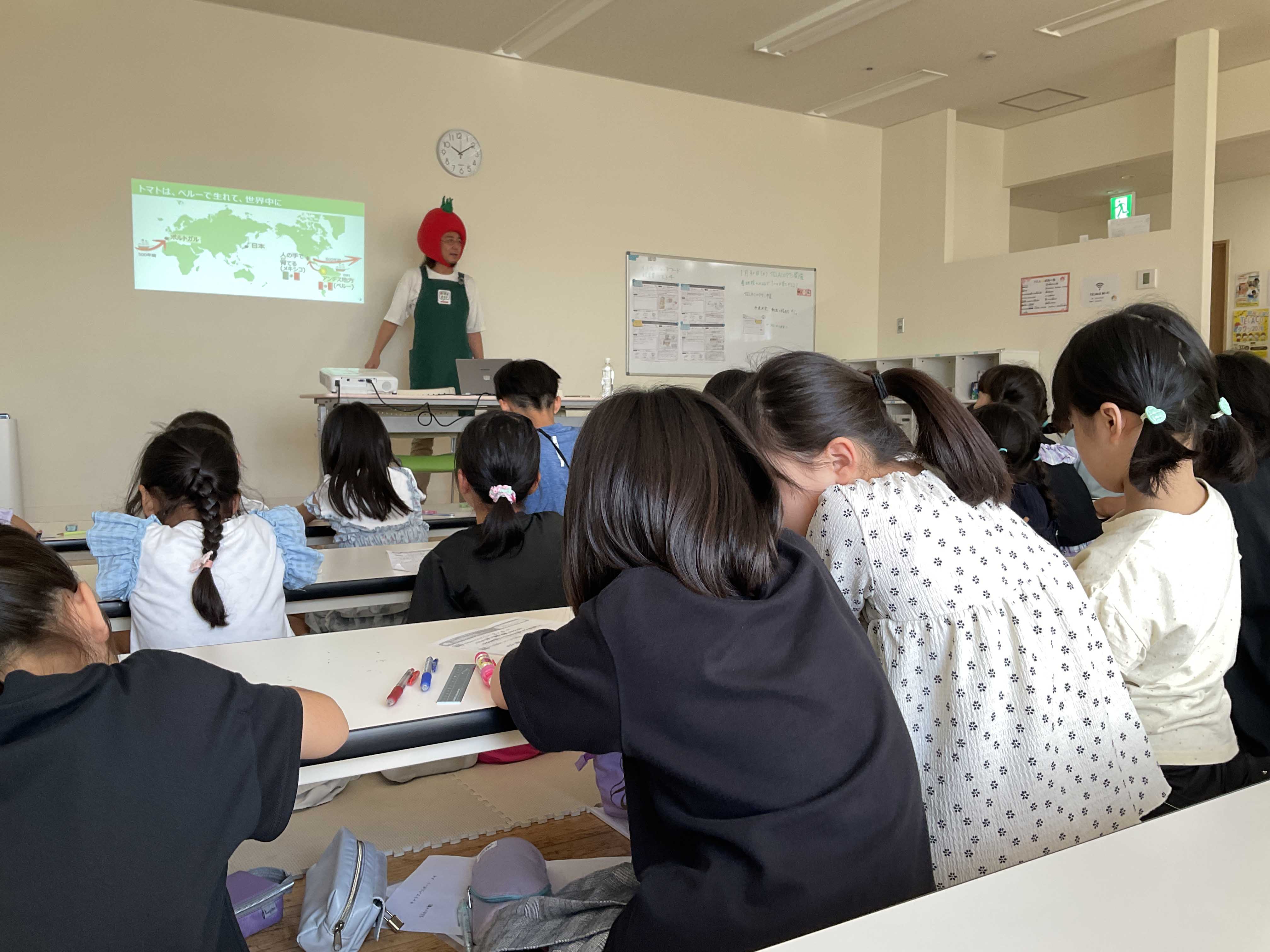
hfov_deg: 61.7
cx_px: 635
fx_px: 1064
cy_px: 476
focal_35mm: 29
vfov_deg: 48.2
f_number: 1.8
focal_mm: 3
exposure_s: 1/120
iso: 40
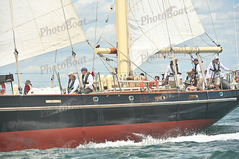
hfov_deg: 10.3
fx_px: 1328
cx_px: 120
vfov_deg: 6.9
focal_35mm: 200
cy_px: 80
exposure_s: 1/1250
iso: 250
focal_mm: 200
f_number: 8
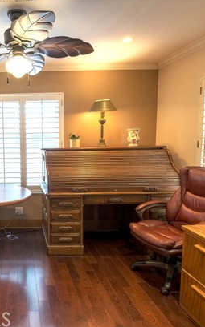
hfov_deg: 46.1
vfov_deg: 74.8
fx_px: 215
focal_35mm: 24
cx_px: 20
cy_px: 160
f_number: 10
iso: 400
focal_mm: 10
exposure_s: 1/80
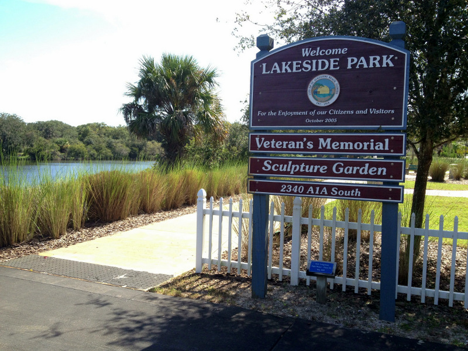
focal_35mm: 35
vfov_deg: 40.7
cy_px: 176
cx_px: 234
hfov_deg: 52.6
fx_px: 473
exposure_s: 1/635
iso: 50
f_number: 2.4
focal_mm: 4.28
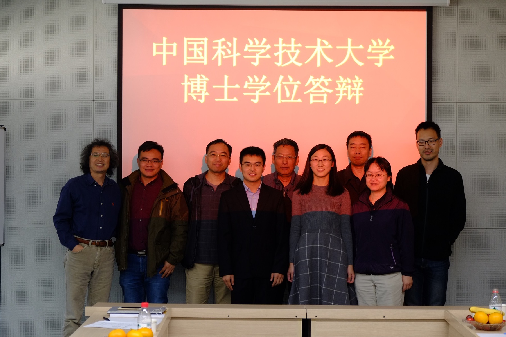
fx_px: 1110
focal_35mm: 79
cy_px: 168
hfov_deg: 25.7
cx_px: 253
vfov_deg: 17.3
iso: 640
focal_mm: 52.7
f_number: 4
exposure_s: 1/27
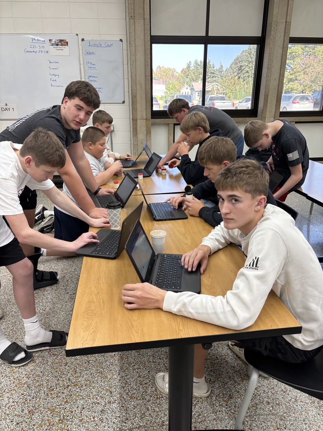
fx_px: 323
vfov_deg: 67.3
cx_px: 162
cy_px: 216
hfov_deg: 53.1
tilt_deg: -22.7
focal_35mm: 26
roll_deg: -0.7
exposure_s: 1/60
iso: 100
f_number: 1.6
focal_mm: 5.96
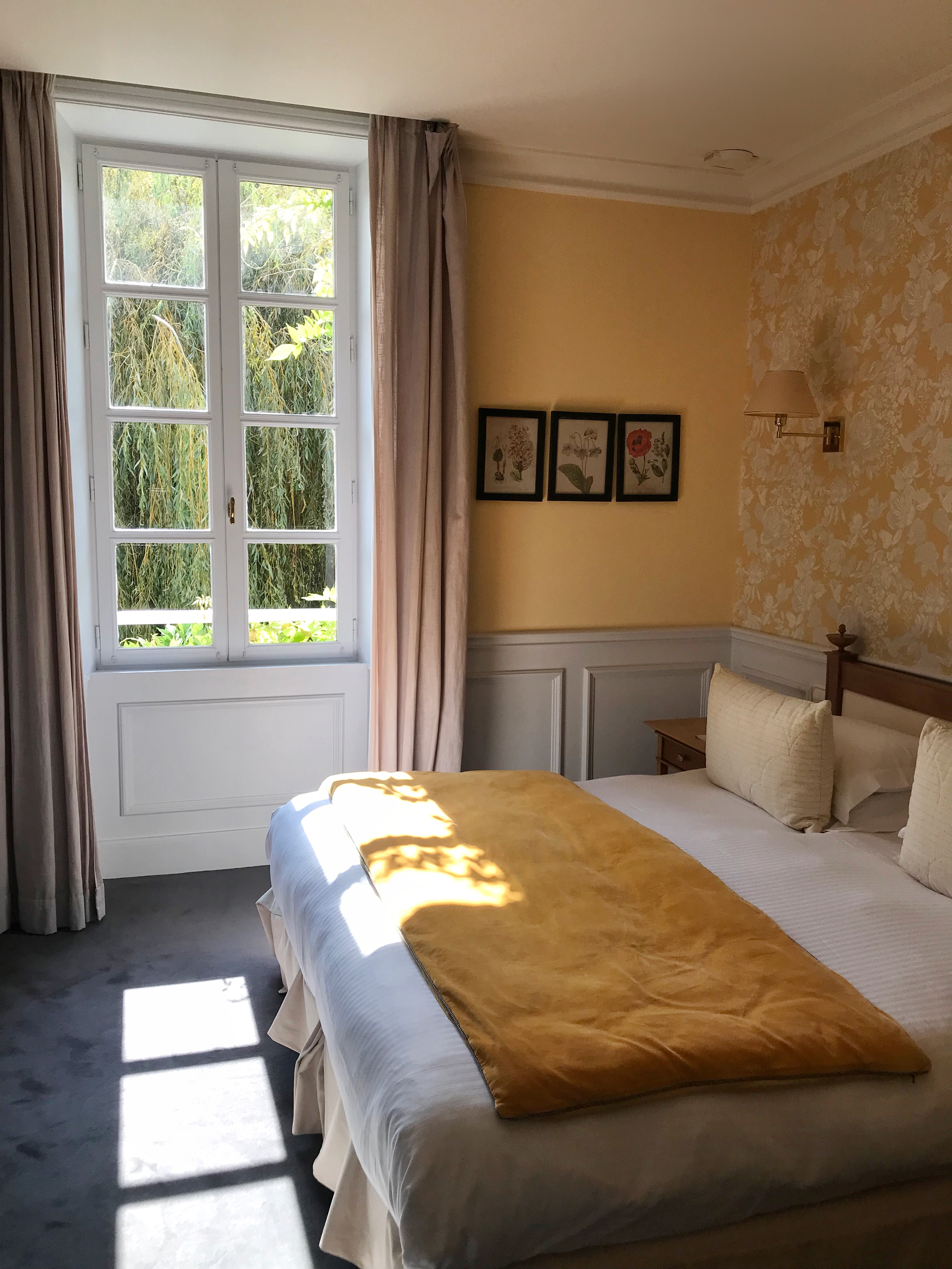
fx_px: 1027
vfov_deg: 63.4
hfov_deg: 49.7
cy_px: 634
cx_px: 476
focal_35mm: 28
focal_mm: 3.99
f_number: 1.8
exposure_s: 1/311
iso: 20
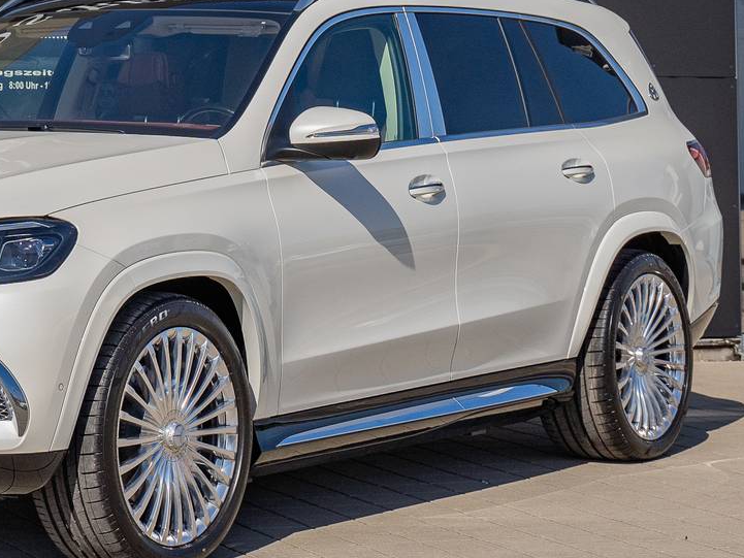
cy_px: -3
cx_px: 3
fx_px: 2257
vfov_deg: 13.9
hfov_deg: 18.3
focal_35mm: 105
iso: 1250
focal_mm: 41
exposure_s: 1/8000
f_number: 5
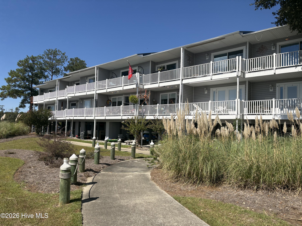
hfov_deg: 67.3
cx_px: 151
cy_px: 113
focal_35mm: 26
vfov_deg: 53.1
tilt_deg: +4.0
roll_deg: -1.4
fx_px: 227
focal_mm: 5.96
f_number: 1.6
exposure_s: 1/4608
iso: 50
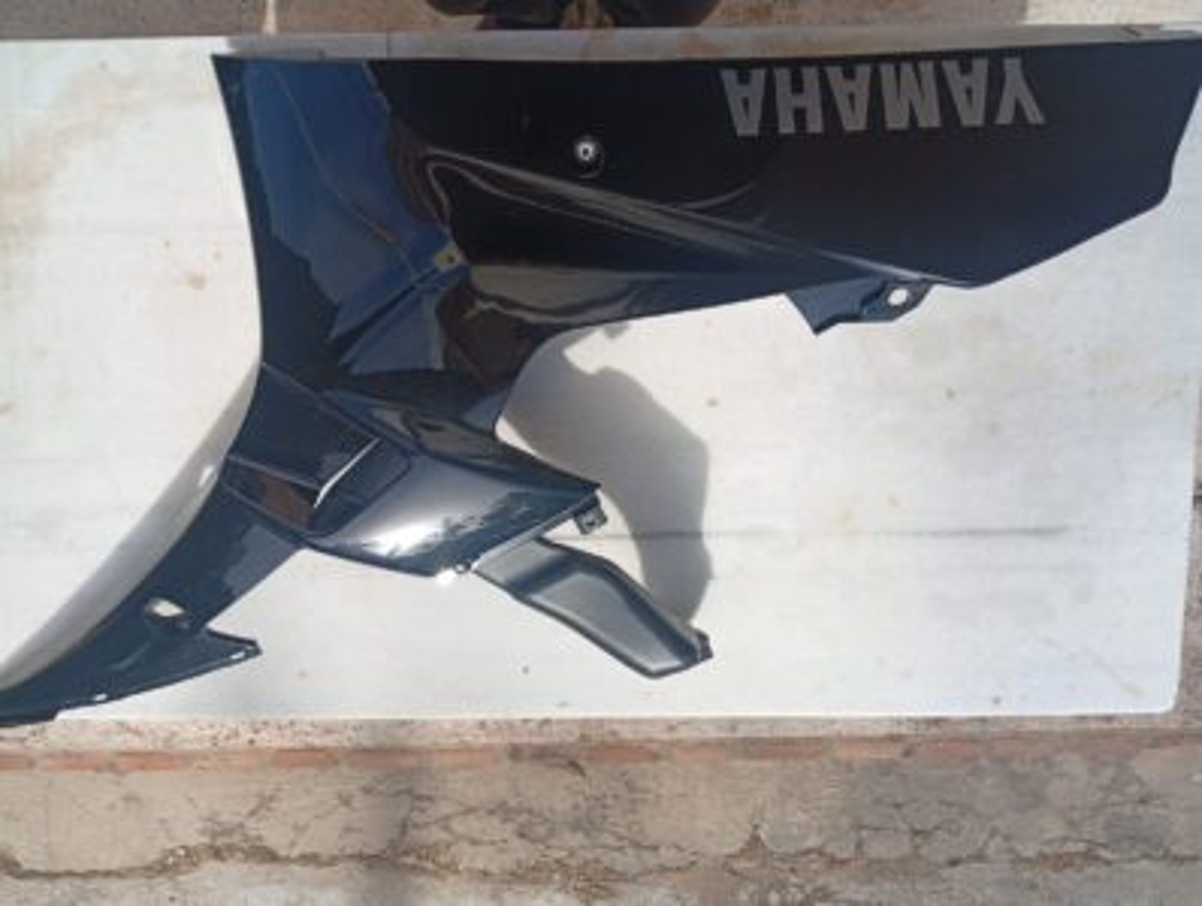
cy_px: 453
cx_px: 601
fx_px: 939
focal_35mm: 27
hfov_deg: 65.2
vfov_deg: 51.5
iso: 50
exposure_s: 1/428
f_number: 1.8
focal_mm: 3.98
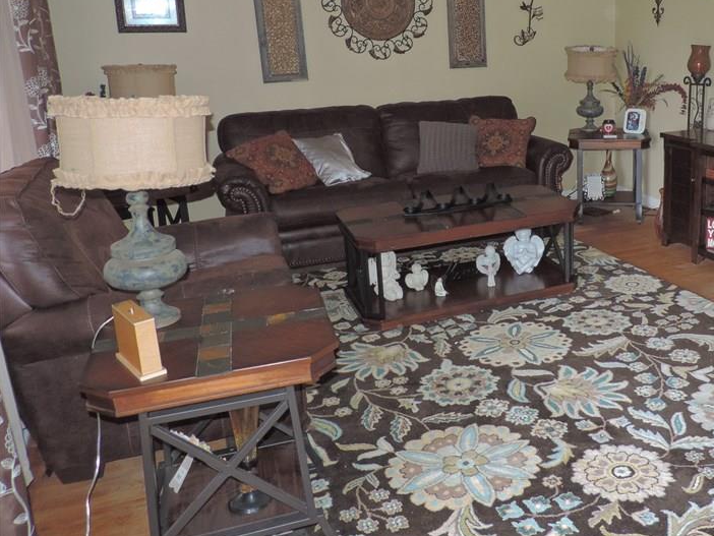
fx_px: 722
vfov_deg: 40.4
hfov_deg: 50.8
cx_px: 519
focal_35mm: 35
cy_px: 200
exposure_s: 1/30
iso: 200
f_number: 3
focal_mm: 4.3
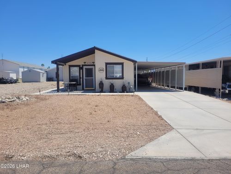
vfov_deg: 53.1
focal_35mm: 26
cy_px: 87
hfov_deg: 67.3
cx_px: 116
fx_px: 174
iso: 40
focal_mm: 5.4
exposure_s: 1/2945
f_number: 1.8
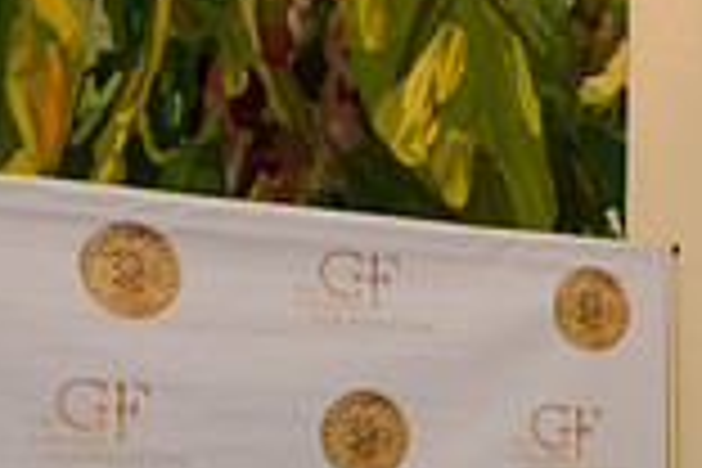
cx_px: 837
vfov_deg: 14.8
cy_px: 583
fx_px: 1735
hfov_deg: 21.3
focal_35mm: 89
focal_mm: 24
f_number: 3.2
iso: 1000
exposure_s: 1/125
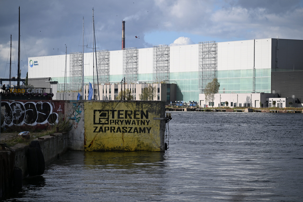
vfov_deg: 11.4
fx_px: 1010
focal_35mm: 120
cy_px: 101
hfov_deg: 17.1
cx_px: 152
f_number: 4
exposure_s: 1/4000
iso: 400
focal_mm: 120
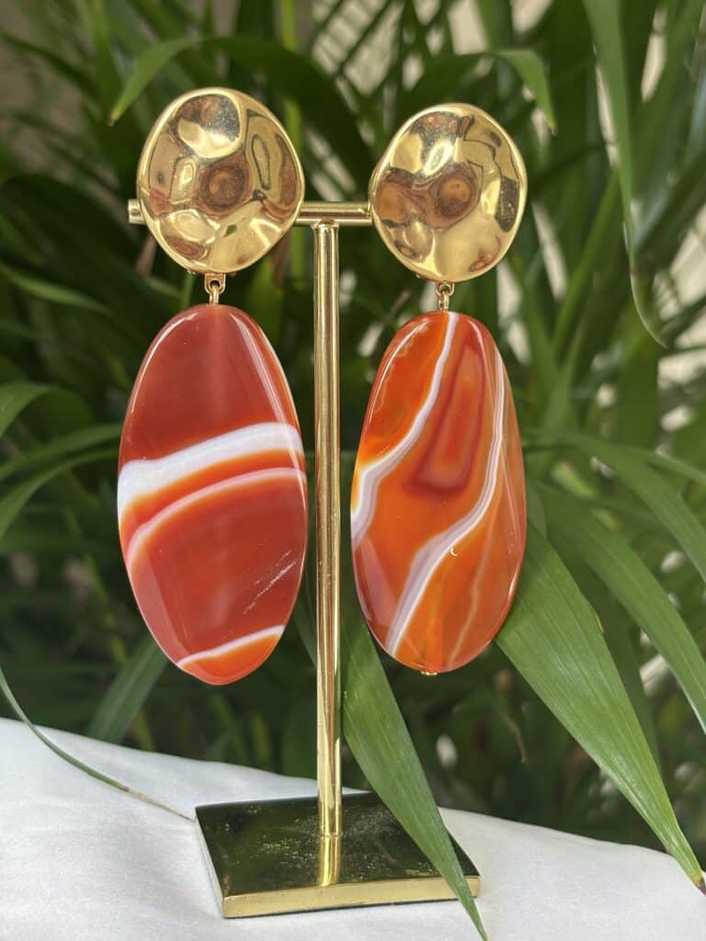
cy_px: 470
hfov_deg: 28.0
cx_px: 353
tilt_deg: -6.5
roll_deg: -0.6
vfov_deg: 36.8
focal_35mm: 52
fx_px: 1414
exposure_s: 1/152
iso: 50
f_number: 1.6
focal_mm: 5.96
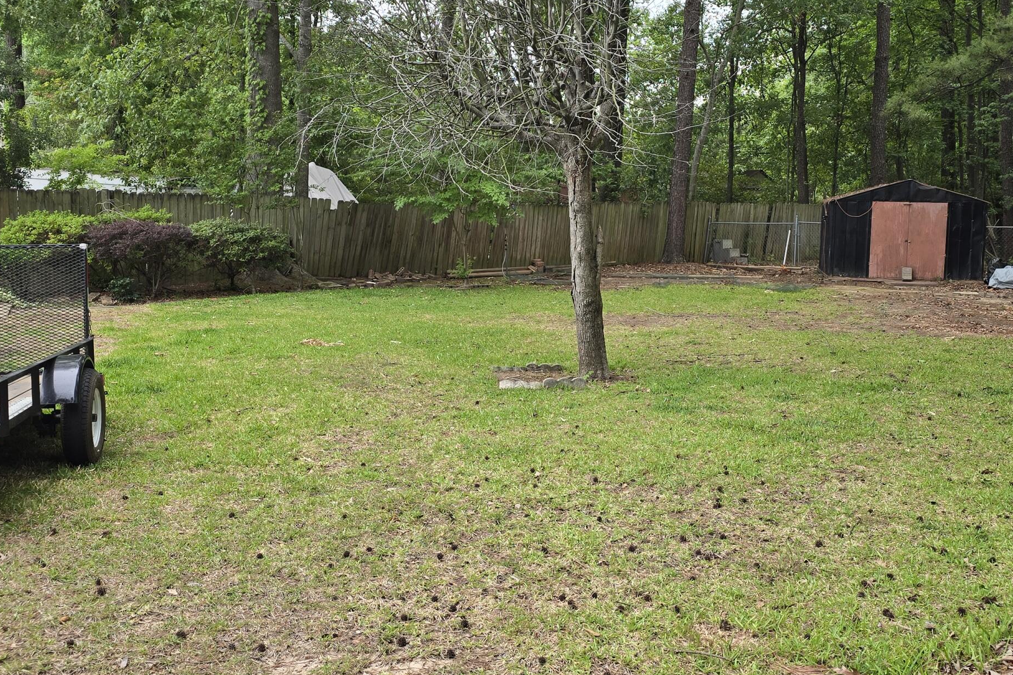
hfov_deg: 49.5
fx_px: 1097
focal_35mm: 39
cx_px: 530
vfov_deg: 34.2
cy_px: 300
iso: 64
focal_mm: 6.3
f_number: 1.7
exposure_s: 1/180
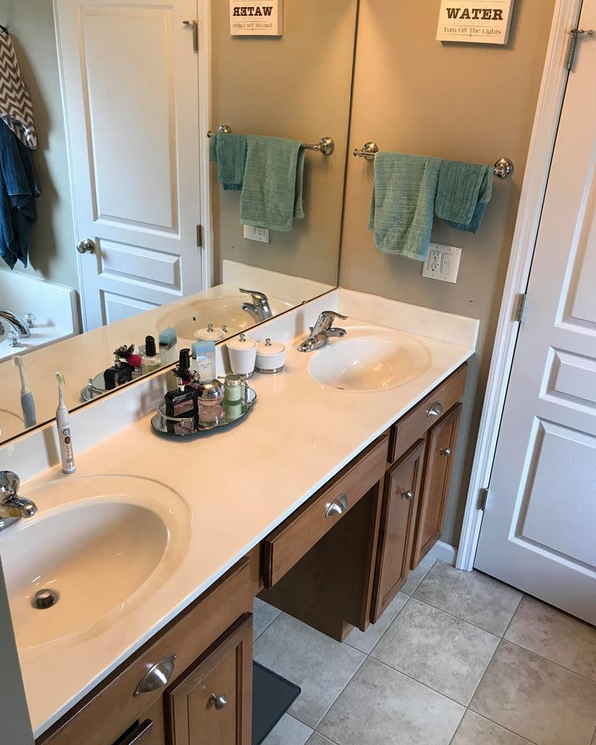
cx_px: 293
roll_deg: -2.0
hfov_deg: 48.5
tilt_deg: -24.8
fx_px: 662
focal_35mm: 30
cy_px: 375
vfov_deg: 58.8
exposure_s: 1/40
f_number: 1.8
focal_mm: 3.99
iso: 25
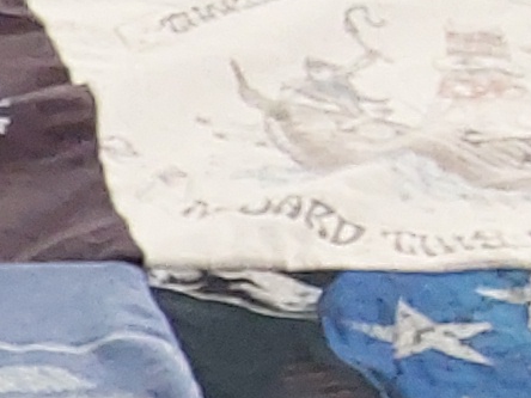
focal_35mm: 206
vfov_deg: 6.8
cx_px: -1033
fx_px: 3160
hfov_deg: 8.2
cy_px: 992
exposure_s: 1/60
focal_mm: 2.91
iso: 125
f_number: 1.9
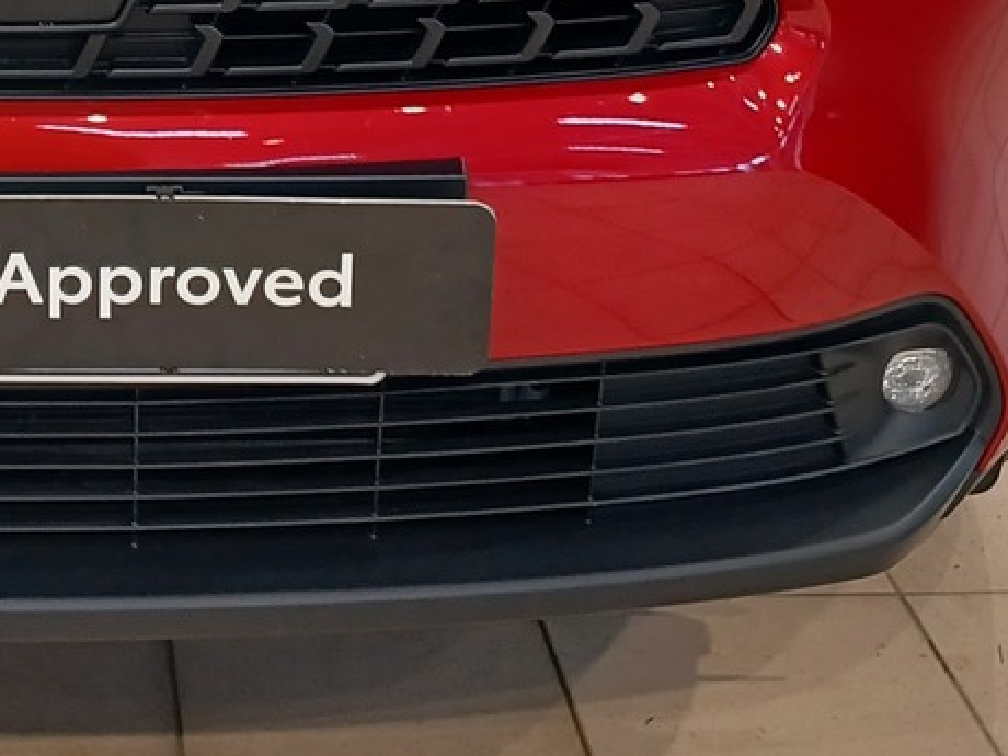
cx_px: 53
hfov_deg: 21.9
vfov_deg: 16.2
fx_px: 2533
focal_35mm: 87
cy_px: -182
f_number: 1.8
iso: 125
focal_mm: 4.6
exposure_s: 1/50
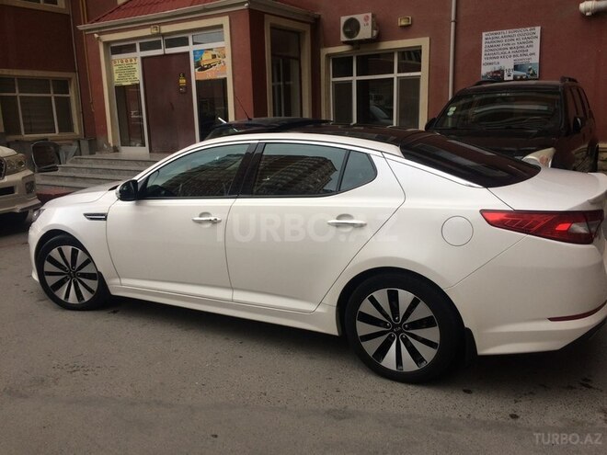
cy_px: 228
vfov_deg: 48.2
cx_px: 304
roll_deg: +3.1
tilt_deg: -12.2
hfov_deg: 61.7
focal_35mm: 29
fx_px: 509
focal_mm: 4.15
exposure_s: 1/50
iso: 40
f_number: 2.2
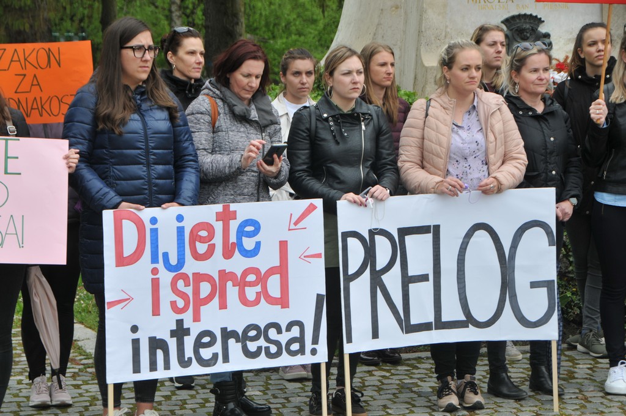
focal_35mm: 105
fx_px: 1823
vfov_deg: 13.0
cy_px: 208
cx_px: 313
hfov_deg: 19.5
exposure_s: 1/250
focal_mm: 70
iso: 200
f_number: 8
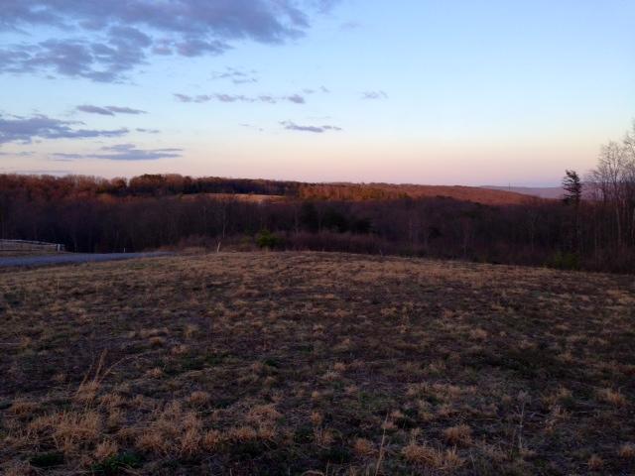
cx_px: 318
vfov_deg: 42.9
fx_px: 605
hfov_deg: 55.4
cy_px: 238
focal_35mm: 33
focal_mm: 4.12
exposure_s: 1/162
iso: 50
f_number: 2.4
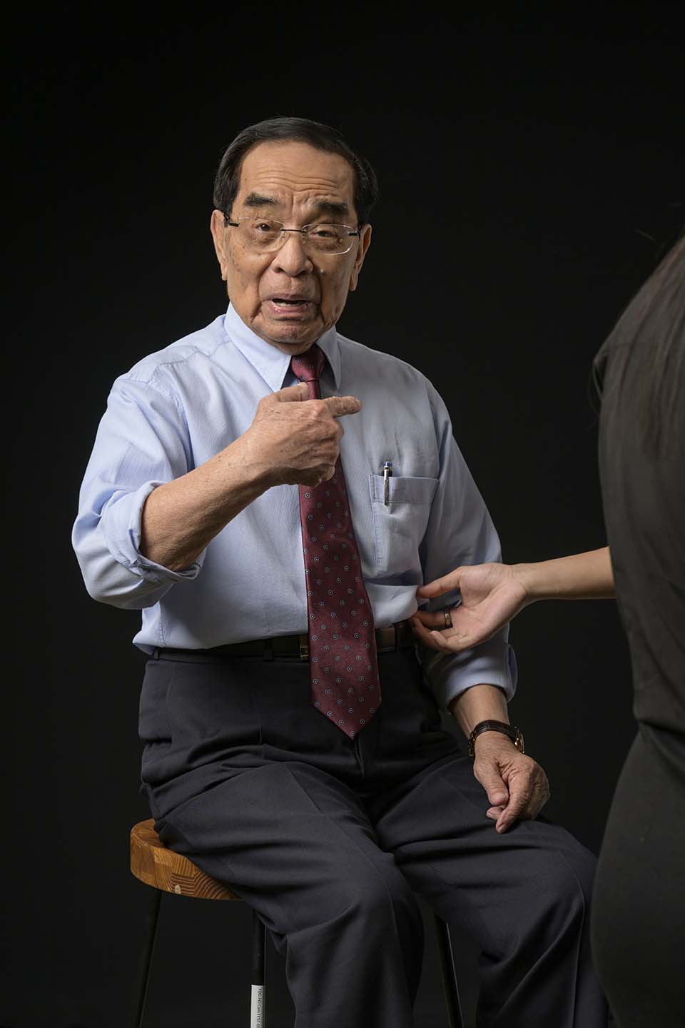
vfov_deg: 23.9
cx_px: 342
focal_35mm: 85
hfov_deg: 16.1
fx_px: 2426
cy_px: 514
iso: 250
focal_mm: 85
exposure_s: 1/200
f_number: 7.1
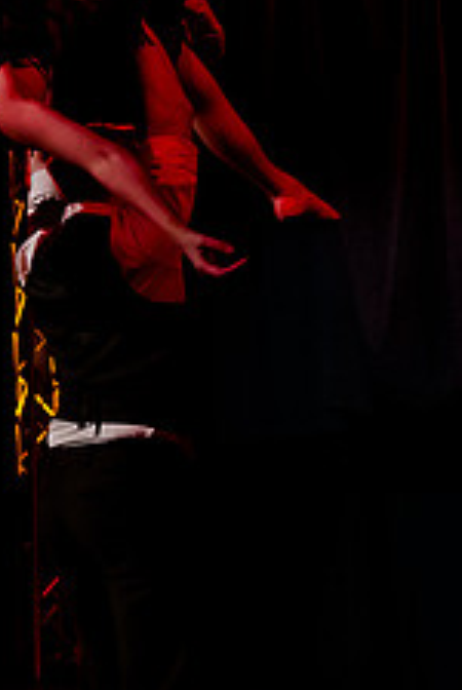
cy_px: 285
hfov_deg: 14.3
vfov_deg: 24.7
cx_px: -431
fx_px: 1574
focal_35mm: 82
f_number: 2.8
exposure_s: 1/100
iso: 5000
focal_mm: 24
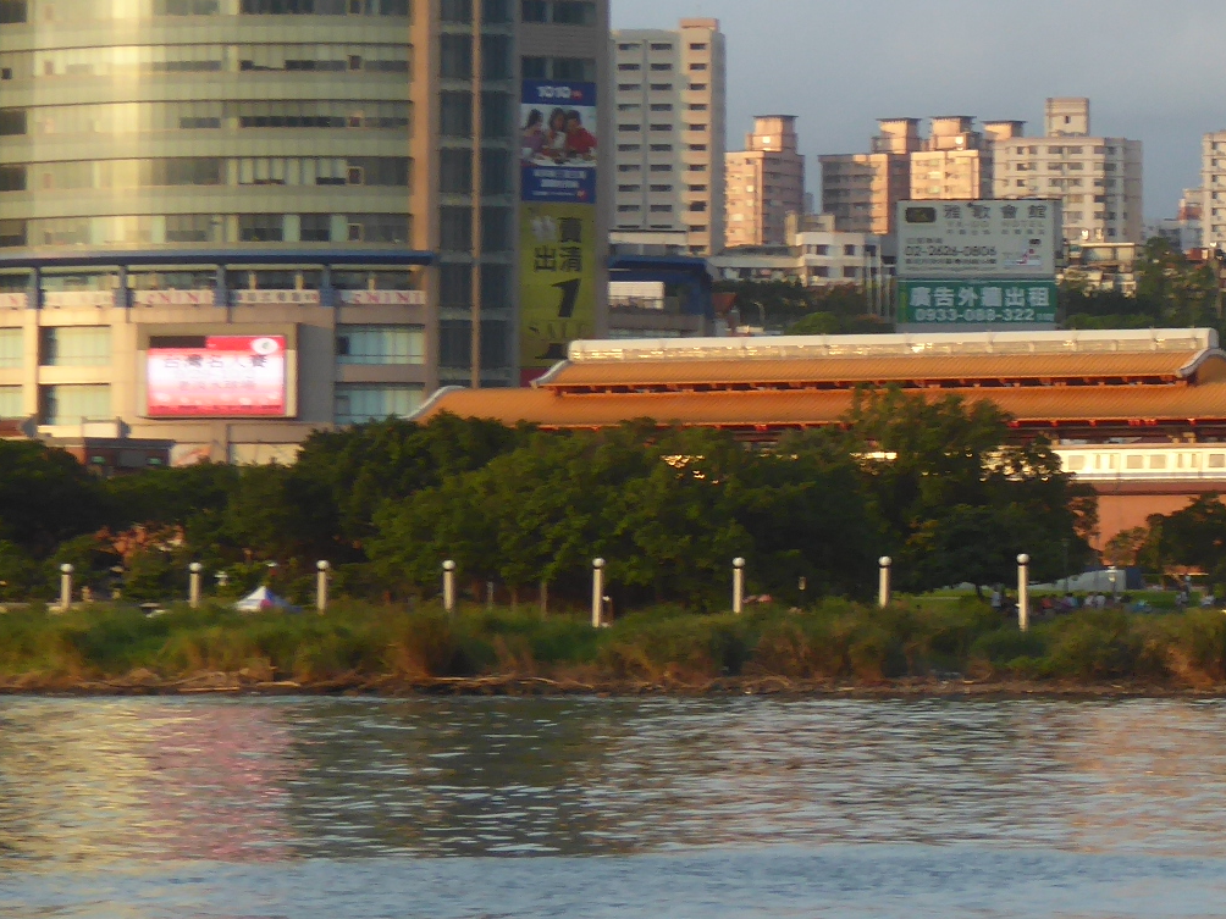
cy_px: 400
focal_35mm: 250
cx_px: 1149
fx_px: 8854
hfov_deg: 7.9
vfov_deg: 5.9
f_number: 4.9
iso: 100
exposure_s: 1/160
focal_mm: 16.1
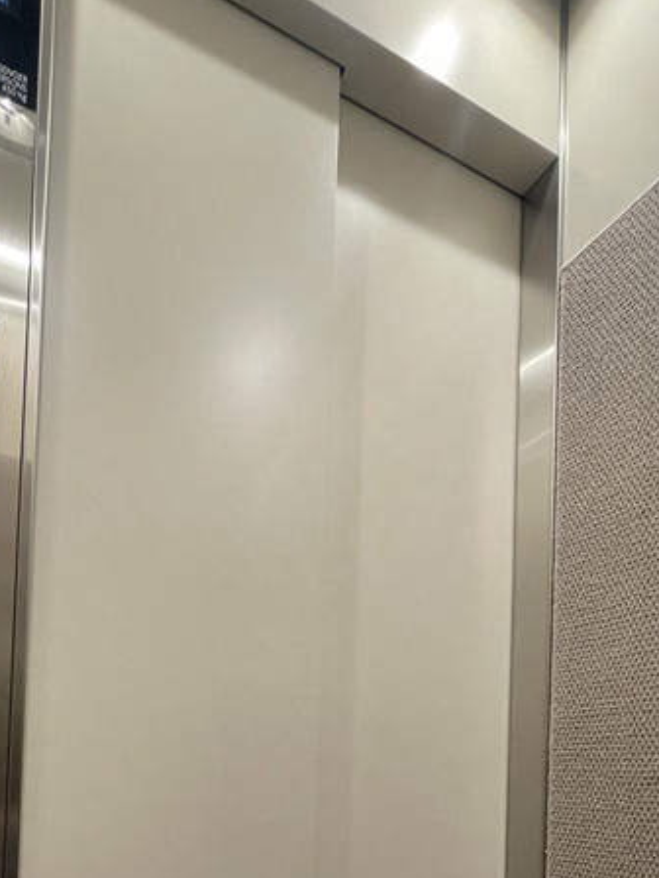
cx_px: 314
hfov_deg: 54.9
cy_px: 778
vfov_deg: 59.8
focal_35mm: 25
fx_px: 635
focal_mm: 1.55
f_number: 2.4
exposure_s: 1/50
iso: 200
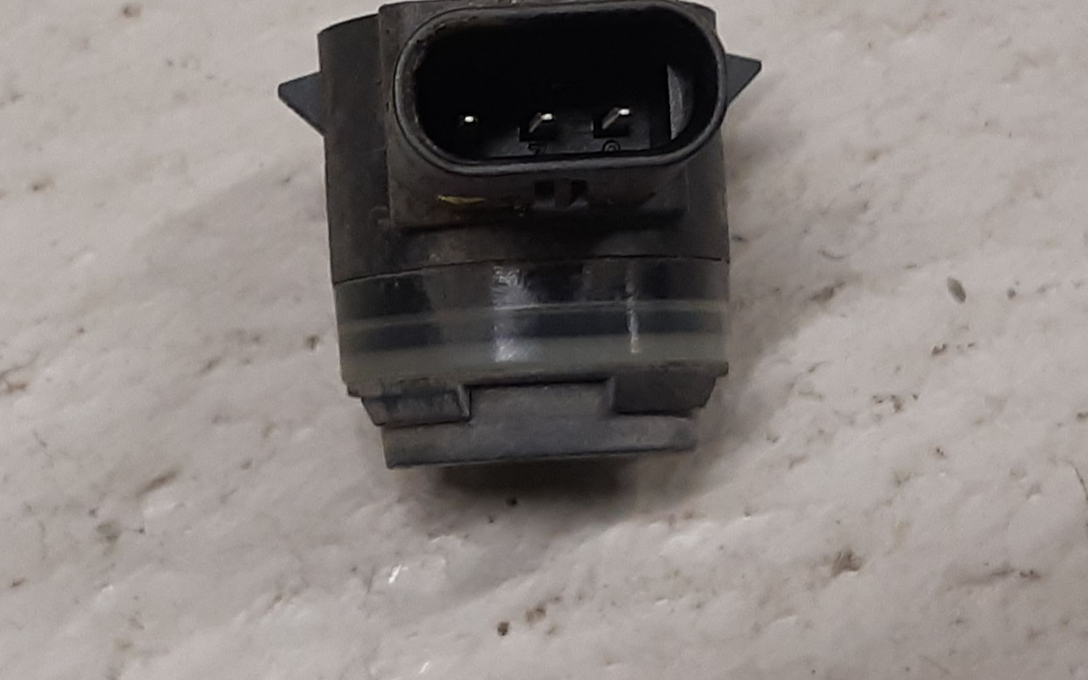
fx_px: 1038
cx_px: 462
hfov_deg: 55.1
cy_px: 233
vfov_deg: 36.0
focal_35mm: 35
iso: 125
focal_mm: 3.93
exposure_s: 1/50
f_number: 1.7
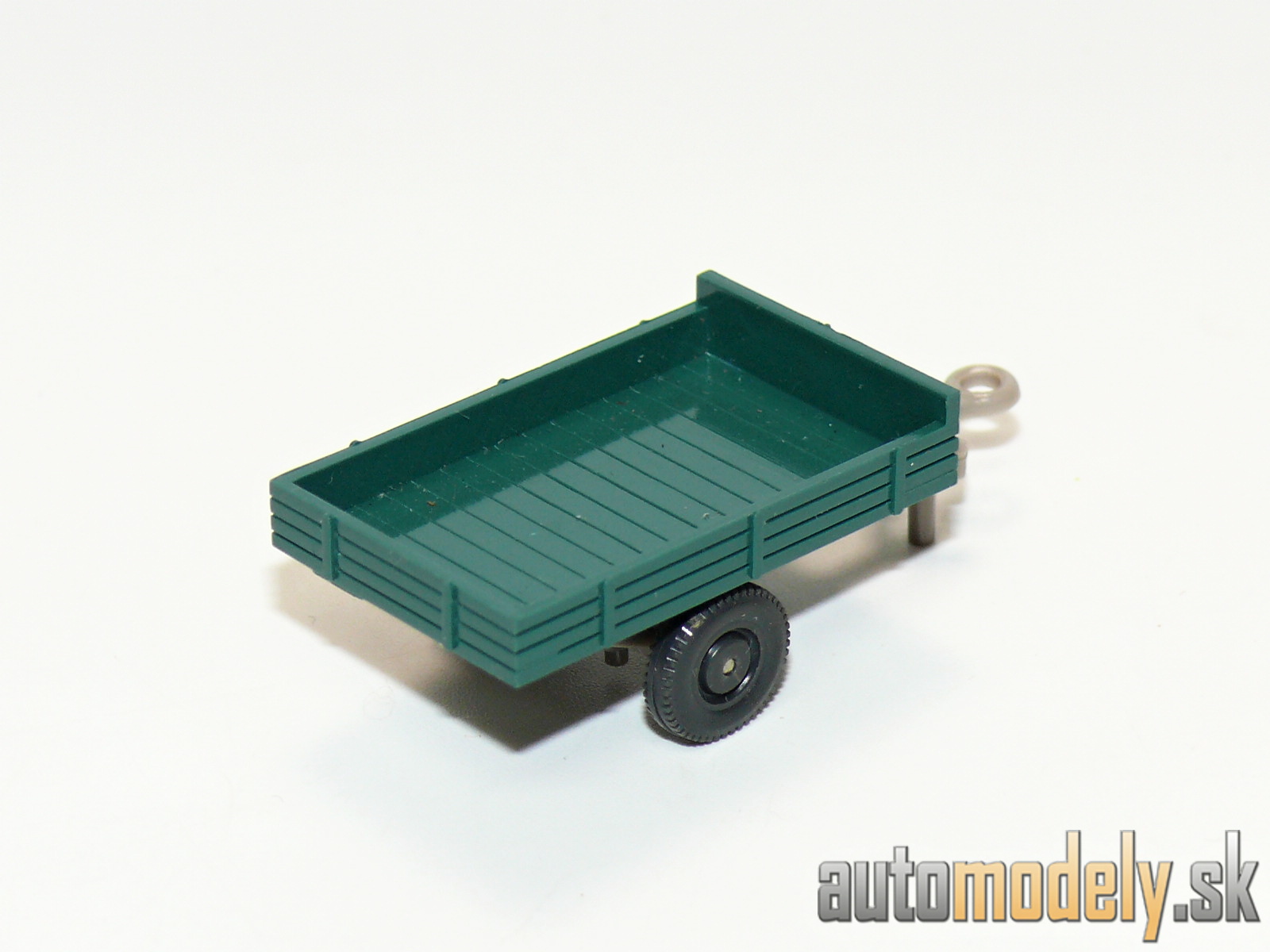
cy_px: 476
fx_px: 5356
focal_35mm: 146
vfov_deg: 10.2
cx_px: 635
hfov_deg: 13.5
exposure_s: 1/30
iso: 100
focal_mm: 17.3
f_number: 4
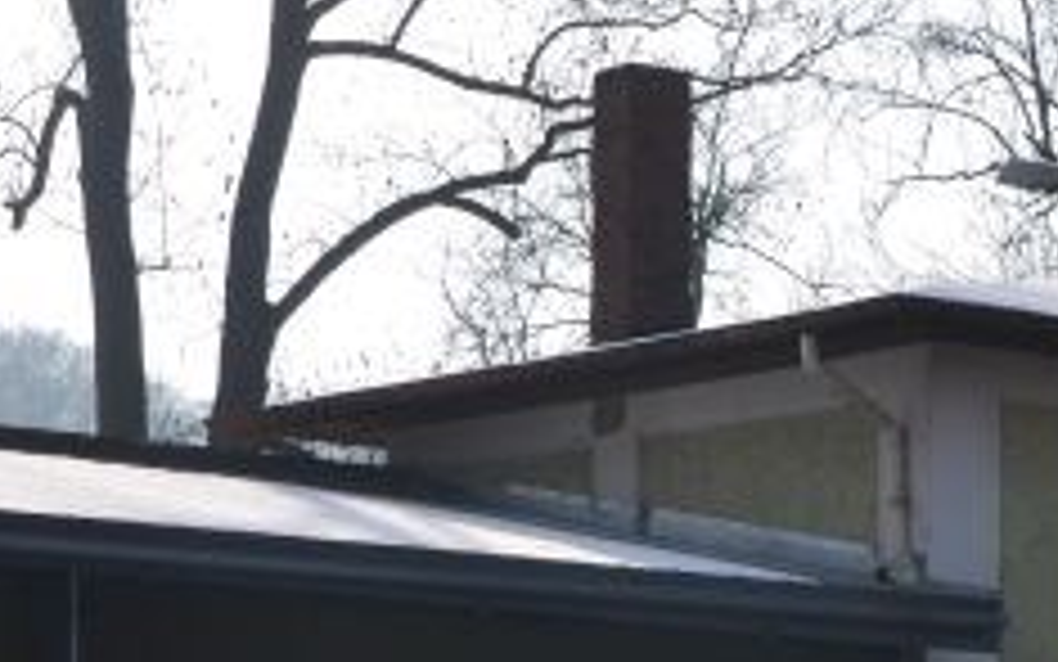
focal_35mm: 166
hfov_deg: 12.3
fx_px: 4788
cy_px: 820
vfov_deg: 7.8
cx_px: 1256
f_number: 9
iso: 100
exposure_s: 1/320
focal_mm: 32
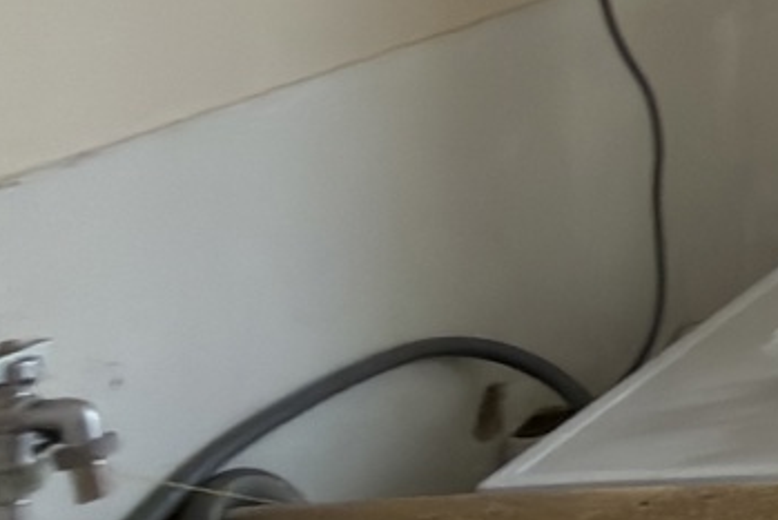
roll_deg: +0.2
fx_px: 1730
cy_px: -324
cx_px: 1841
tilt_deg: -1.5
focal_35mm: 80
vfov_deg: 15.4
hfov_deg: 15.2
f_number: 2.2
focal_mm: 2.22
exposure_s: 1/30
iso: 100
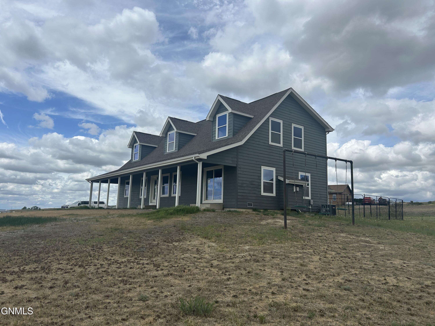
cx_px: 218
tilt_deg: +9.2
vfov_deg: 53.1
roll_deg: -1.8
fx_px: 327
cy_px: 163
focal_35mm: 26
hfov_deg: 67.3
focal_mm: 5.7
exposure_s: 1/7463
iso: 50
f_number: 1.5
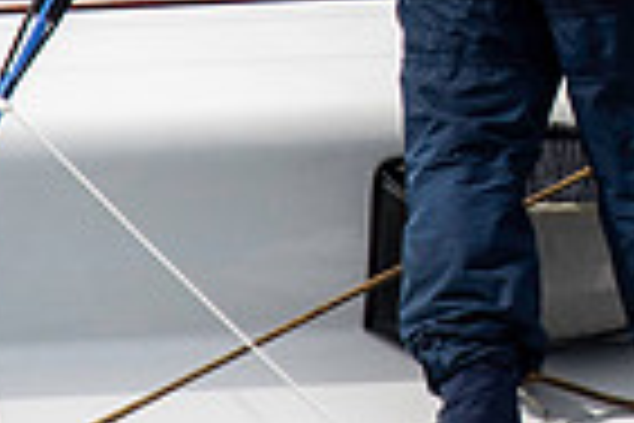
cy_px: -443
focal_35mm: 1856
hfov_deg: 1.1
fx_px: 32684
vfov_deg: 0.7
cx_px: 1129
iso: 320
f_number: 5
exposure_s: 1/2500
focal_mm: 300
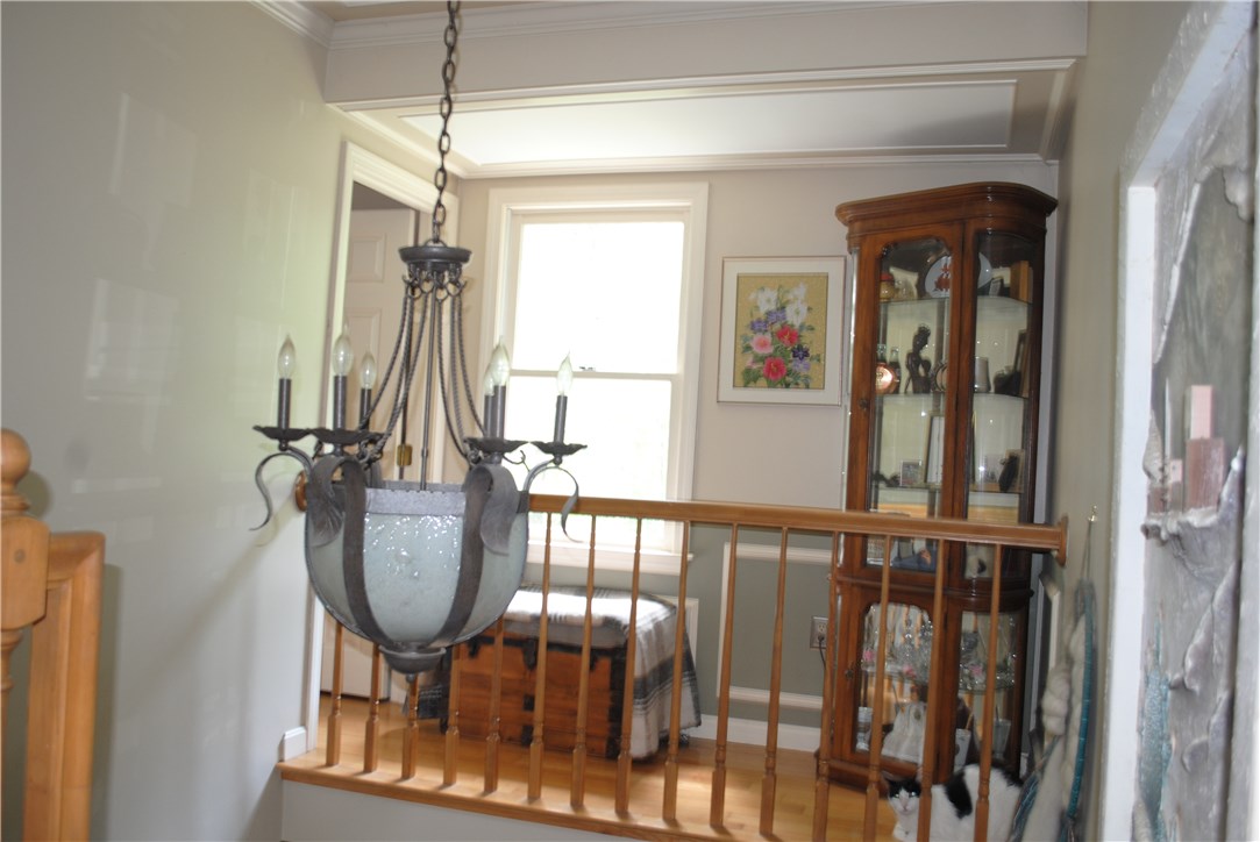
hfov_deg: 61.9
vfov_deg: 43.7
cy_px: 421
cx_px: 630
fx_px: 1051
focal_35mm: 30
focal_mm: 20
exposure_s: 1/6
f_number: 3.8
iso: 200
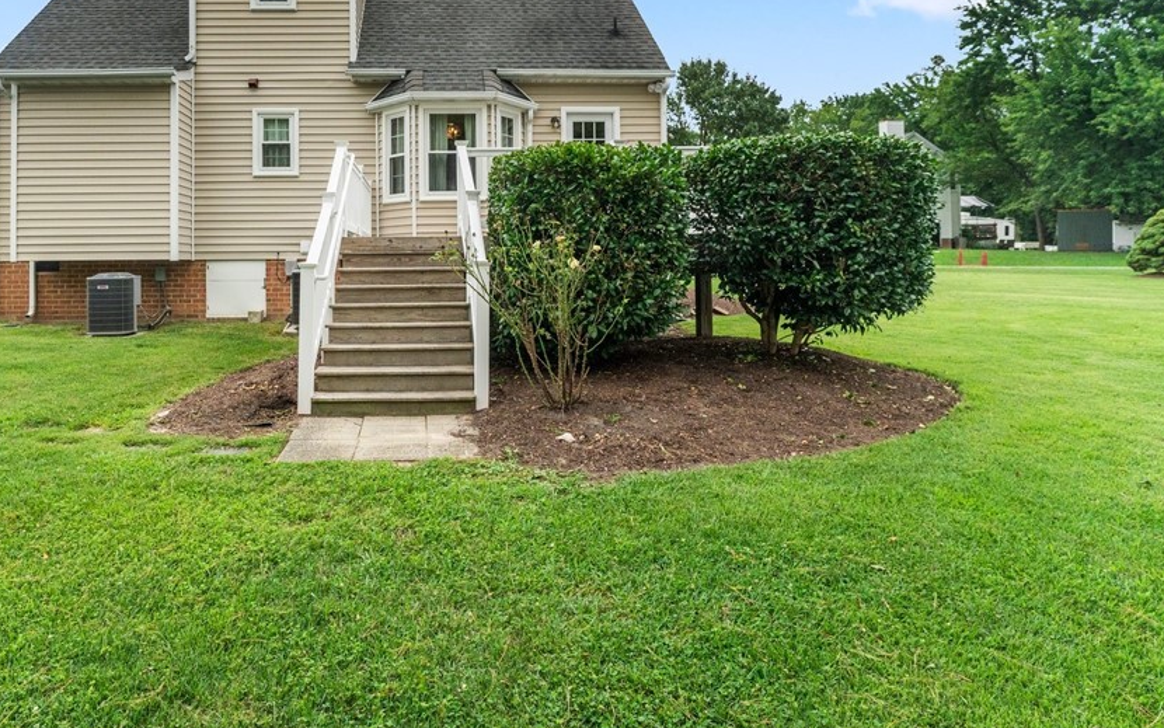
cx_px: 442
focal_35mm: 20
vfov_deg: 59.1
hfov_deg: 83.5
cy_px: 288
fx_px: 635
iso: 1000
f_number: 7.1
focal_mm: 15
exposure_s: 1/1600
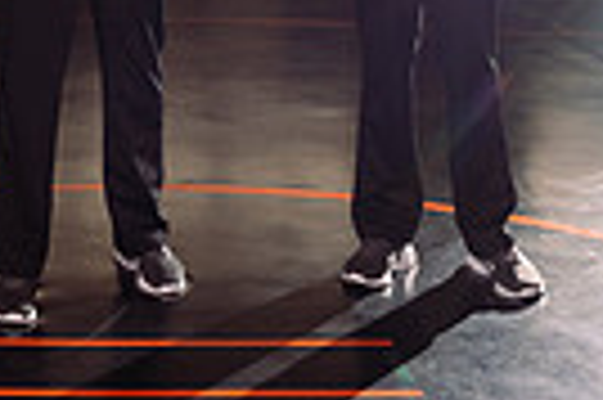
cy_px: -517
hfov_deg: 19.9
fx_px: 1690
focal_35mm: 101
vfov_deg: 11.5
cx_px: 76
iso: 200
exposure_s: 1/200
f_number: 7.1
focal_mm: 30
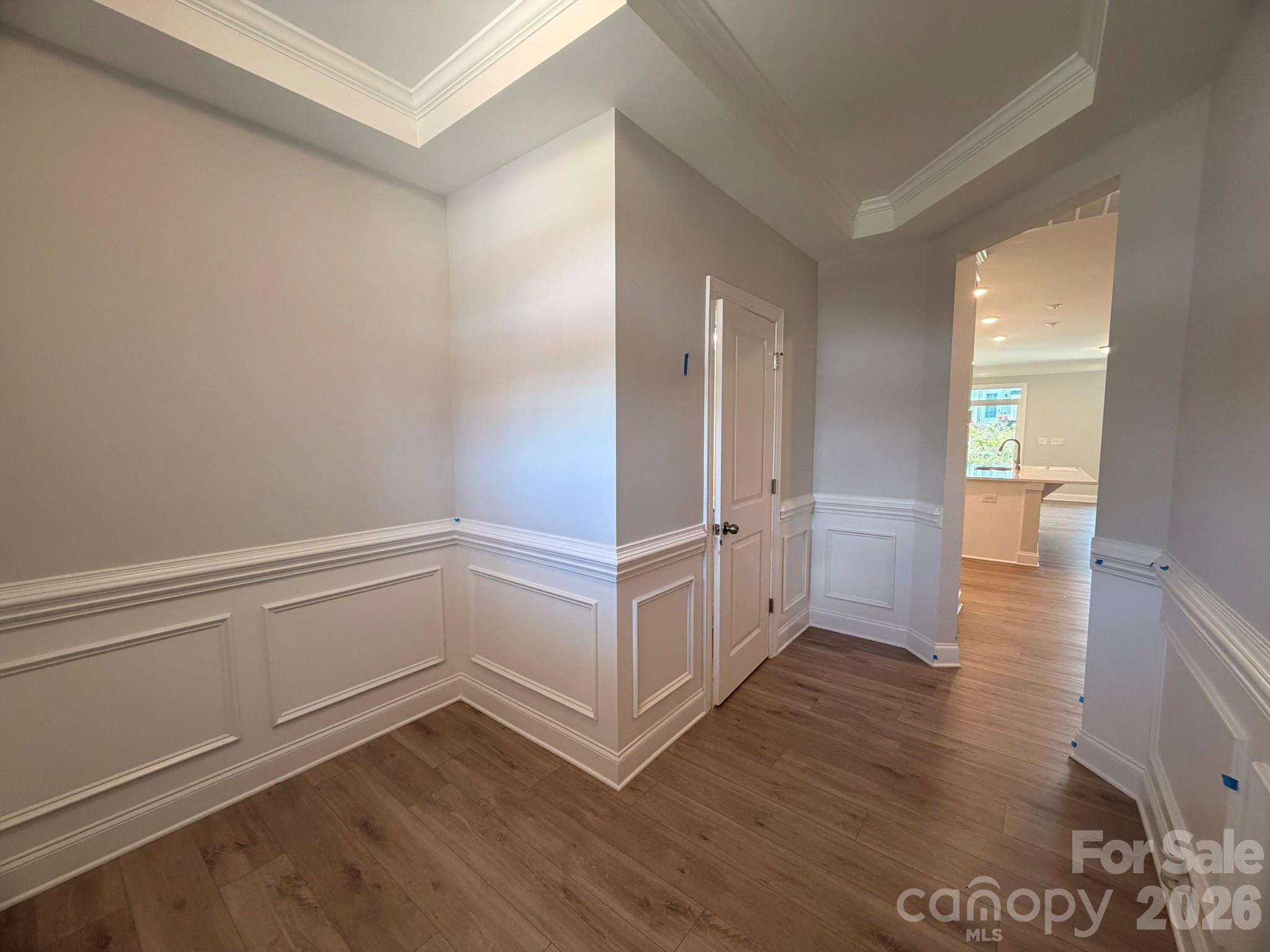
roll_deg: +0.9
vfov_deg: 85.7
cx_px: 635
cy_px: 476
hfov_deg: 102.1
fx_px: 514
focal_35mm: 14
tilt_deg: -4.9
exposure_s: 1/120
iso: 250
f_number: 2.2
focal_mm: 2.22
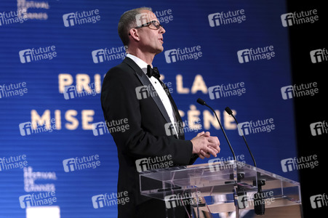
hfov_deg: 15.2
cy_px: 109
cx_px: 164
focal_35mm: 135
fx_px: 1229
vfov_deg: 10.1
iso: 1600
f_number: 2
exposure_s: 1/400
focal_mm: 90
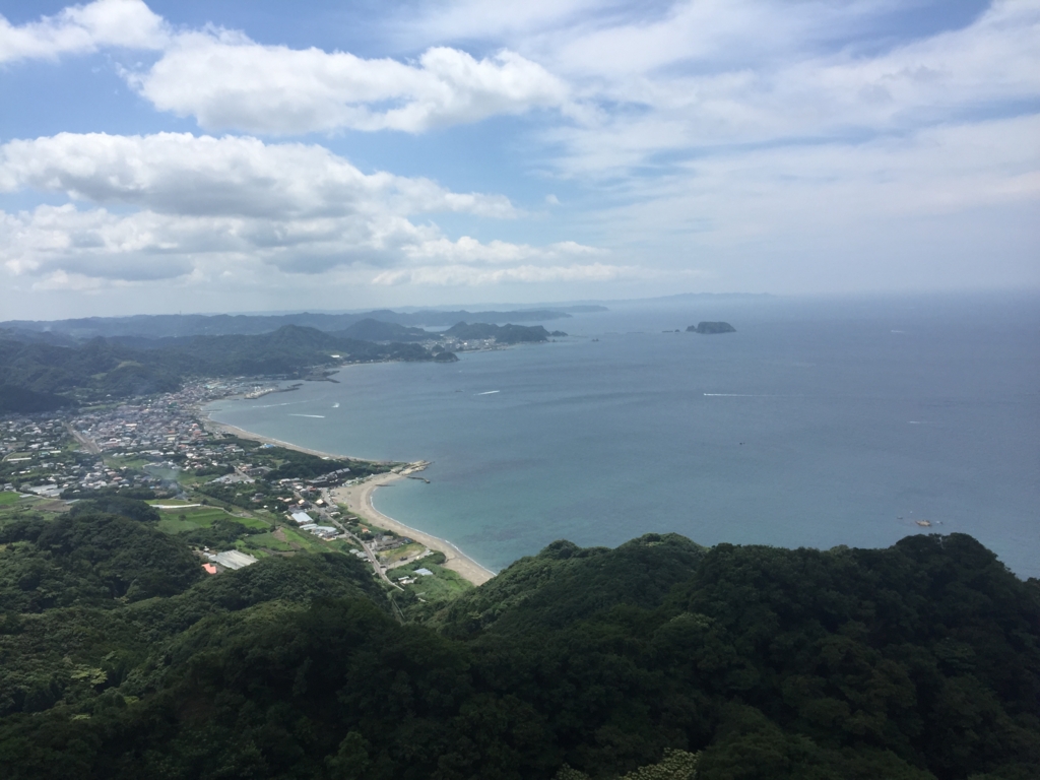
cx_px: 520
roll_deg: +2.6
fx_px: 871
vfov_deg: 48.2
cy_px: 390
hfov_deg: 61.7
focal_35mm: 29
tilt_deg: -6.7
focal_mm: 4.15
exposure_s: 1/2639
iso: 32
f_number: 2.2
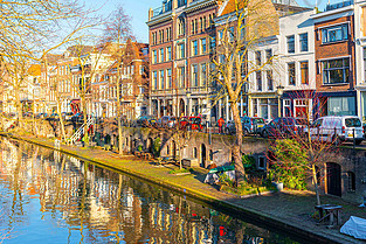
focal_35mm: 50
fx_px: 509
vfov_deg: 26.8
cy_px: 75
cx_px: 191
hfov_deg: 39.6
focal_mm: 27
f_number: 4
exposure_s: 1/400
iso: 100
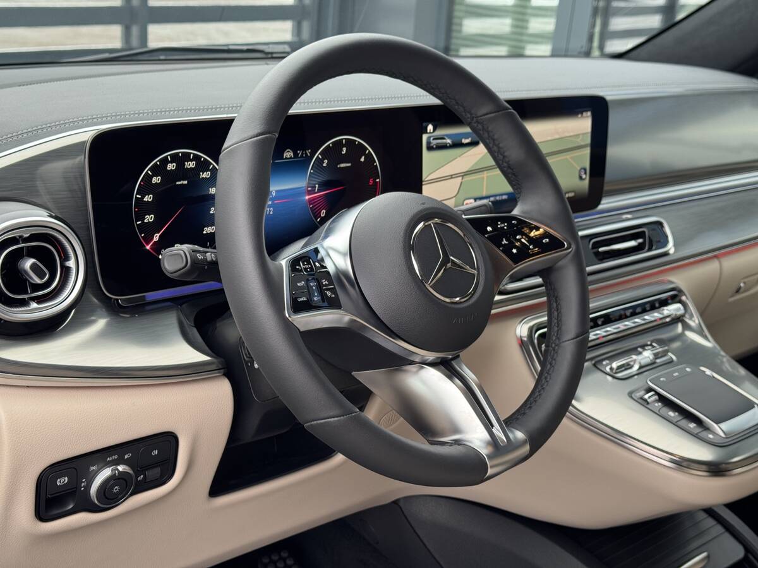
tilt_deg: -19.1
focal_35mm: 48
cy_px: 284
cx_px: 379
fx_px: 1051
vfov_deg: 30.3
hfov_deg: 39.7
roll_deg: -4.7
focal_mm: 6.76
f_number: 1.78
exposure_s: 1/121
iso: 80
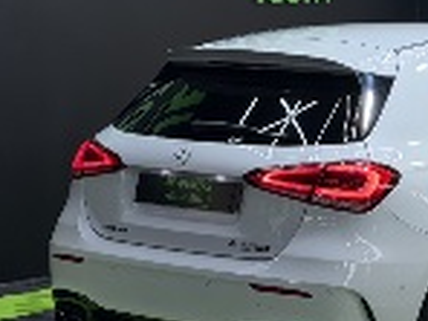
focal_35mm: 135
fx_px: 1669
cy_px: 43
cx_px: 431
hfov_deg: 14.4
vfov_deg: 10.9
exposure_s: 1/150
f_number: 1.78
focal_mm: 6.76
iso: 50
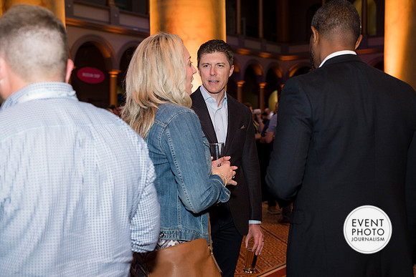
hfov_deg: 39.9
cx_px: 208
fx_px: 573
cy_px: 138
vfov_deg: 27.2
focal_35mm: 50
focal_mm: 48
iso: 800
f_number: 4
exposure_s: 1/100
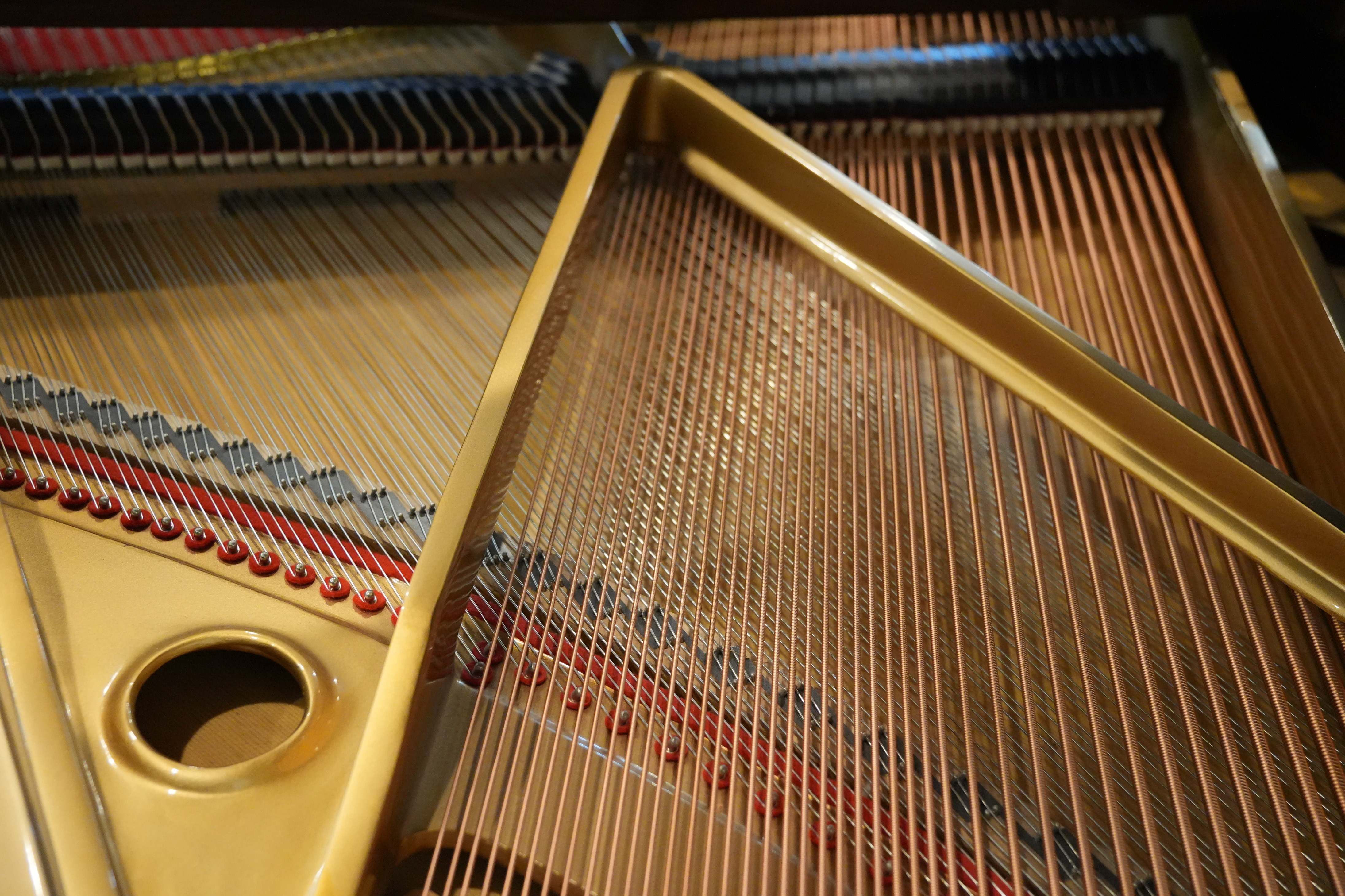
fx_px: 1569
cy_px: 448
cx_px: 672
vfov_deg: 31.9
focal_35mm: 42
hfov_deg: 46.4
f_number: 2.8
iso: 3200
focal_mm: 28
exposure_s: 1/160
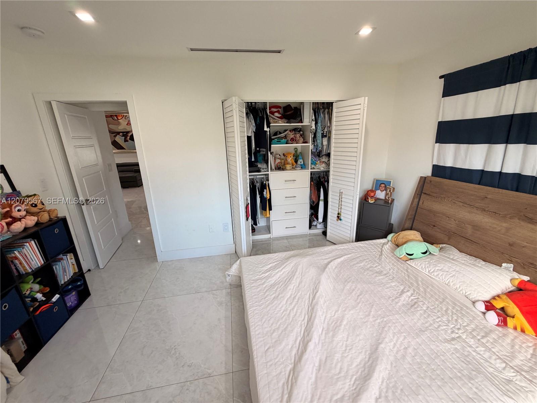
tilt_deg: -15.3
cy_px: 202
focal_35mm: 14
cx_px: 268
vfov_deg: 85.7
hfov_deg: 102.1
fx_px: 217
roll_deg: +1.8
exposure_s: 1/120
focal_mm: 2.22
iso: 160
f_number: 2.2
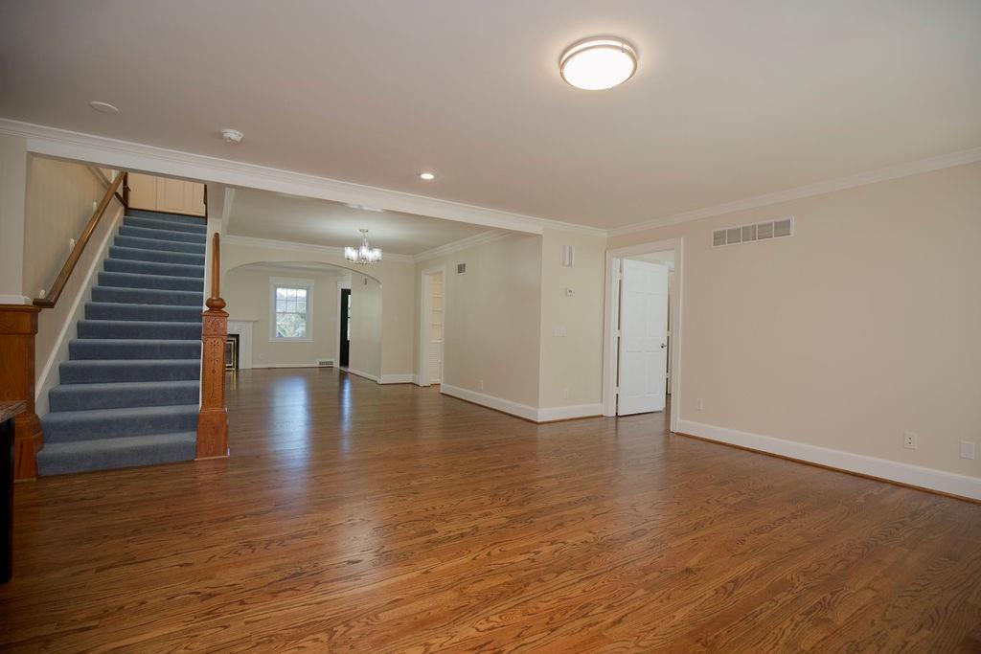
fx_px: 436
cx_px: 490
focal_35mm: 16
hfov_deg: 96.7
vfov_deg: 73.8
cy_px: 327
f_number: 5.6
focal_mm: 16
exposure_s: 1/160
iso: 500
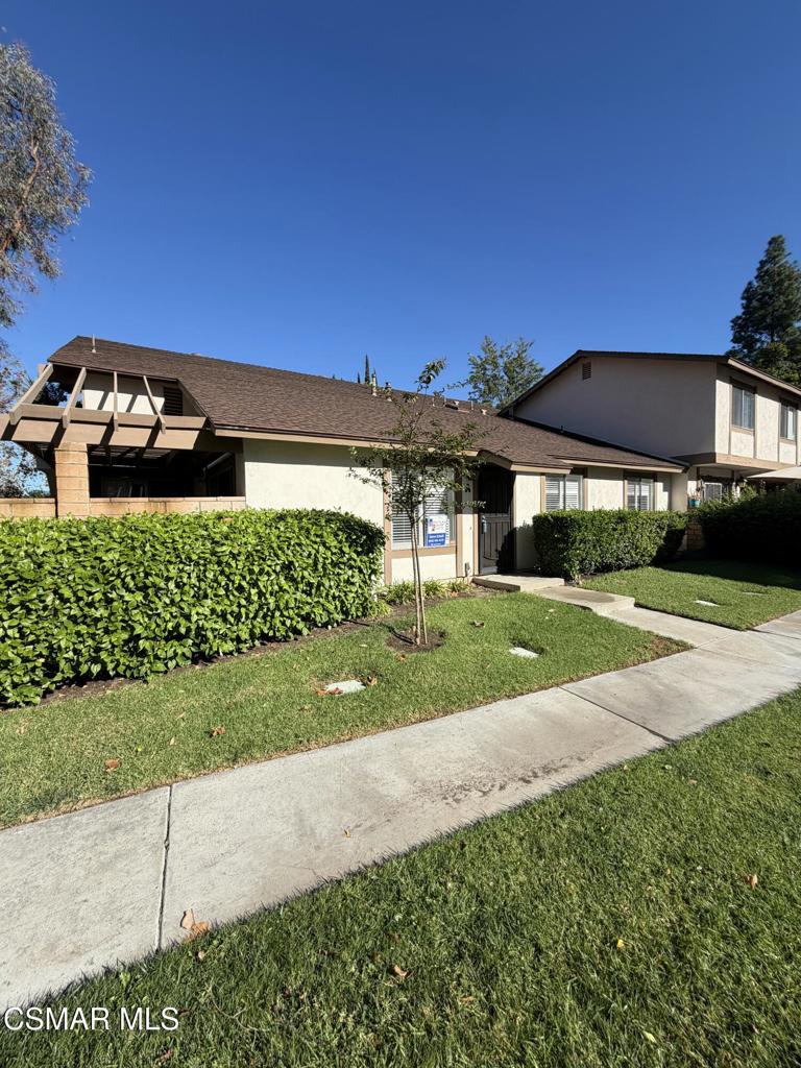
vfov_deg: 102.1
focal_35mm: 14
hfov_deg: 85.7
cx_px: 400
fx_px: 432
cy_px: 534
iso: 25
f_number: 2.2
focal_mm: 2.22
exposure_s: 1/770
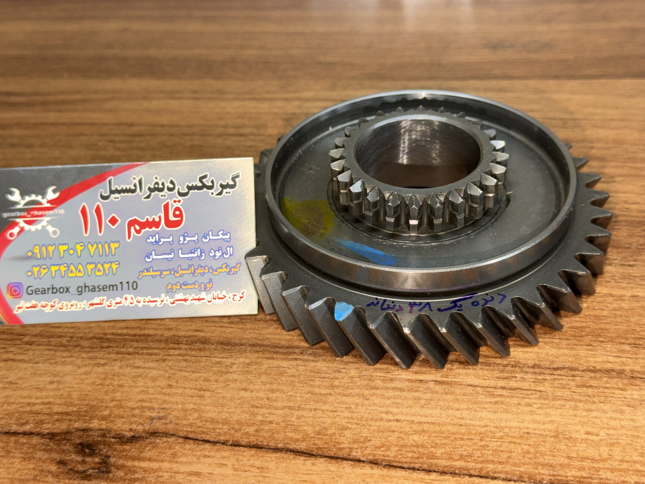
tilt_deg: -39.8
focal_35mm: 48
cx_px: 322
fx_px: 894
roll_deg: +4.8
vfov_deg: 30.3
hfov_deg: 39.7
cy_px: 242
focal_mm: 6.76
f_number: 1.78
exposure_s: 1/37
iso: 64
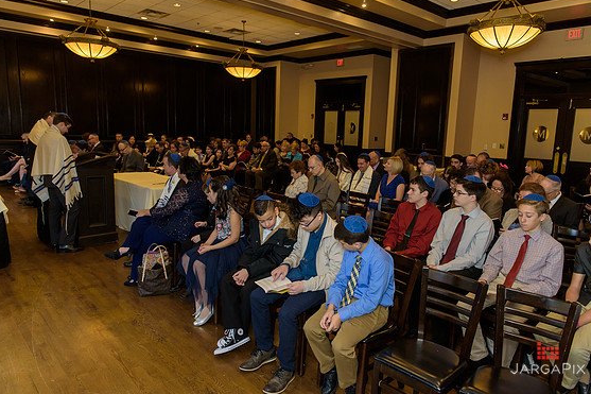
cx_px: 305
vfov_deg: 51.3
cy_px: 192
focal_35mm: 25
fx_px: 410
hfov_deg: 71.5
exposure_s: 1/125
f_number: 3.2
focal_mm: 24
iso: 1250
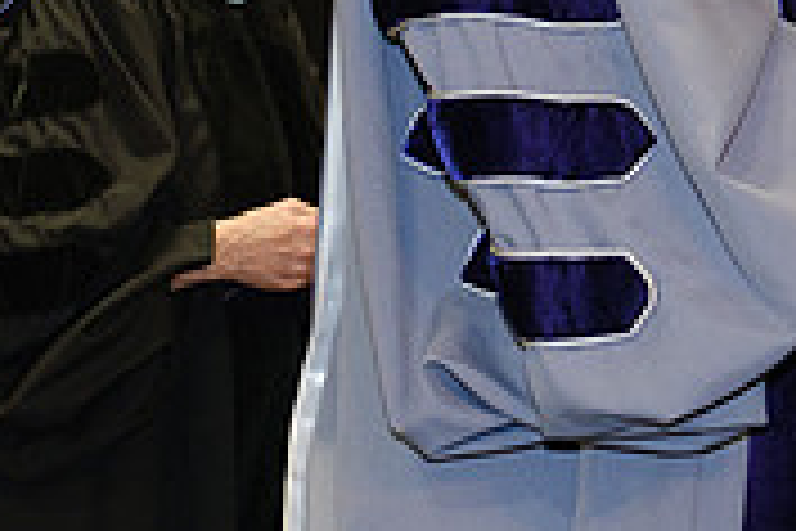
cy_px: -376
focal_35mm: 172
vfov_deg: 7.8
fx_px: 3803
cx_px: 1538
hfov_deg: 11.0
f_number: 4
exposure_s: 1/125
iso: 1250
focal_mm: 26.6
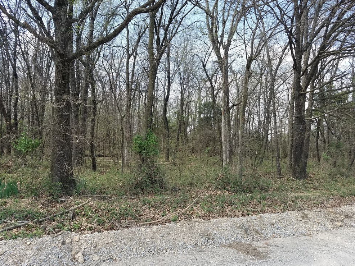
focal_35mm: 27
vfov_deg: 51.4
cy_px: 129
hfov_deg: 65.3
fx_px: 277
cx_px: 181
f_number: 1.7
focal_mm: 4.2
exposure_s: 1/948
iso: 50
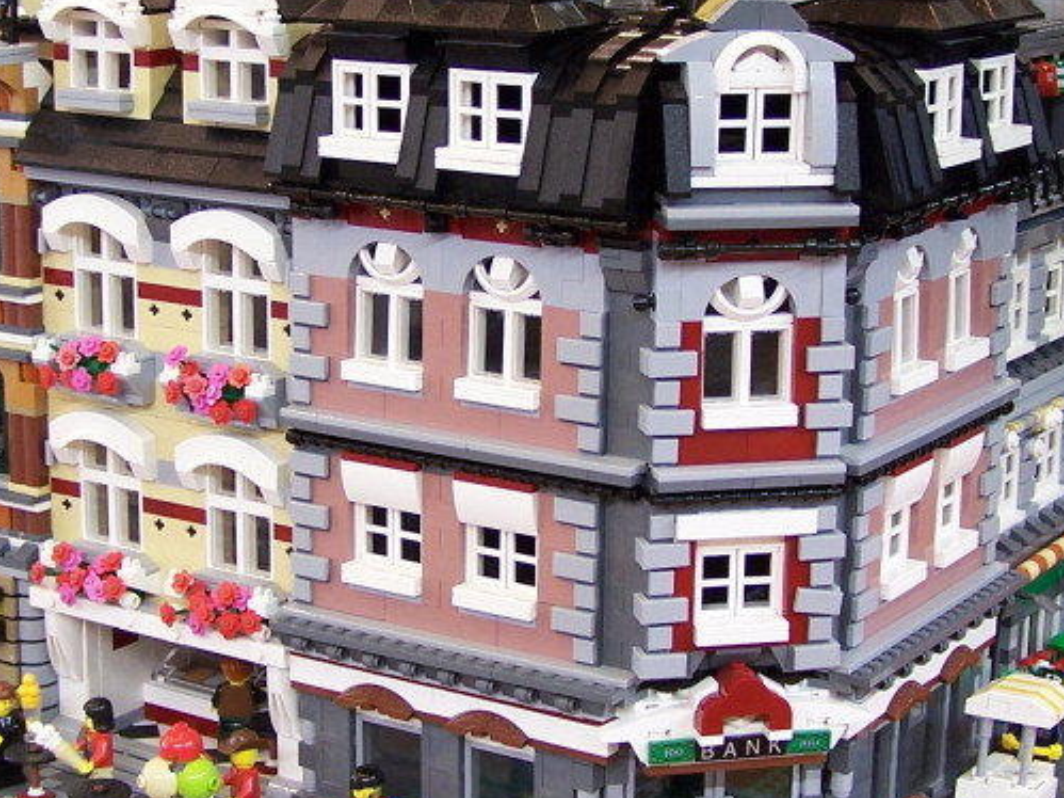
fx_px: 2397
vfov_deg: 18.9
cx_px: 501
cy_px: 418
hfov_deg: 25.0
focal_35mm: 78
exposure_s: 1/3
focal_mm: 6.3
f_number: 2.8
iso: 80
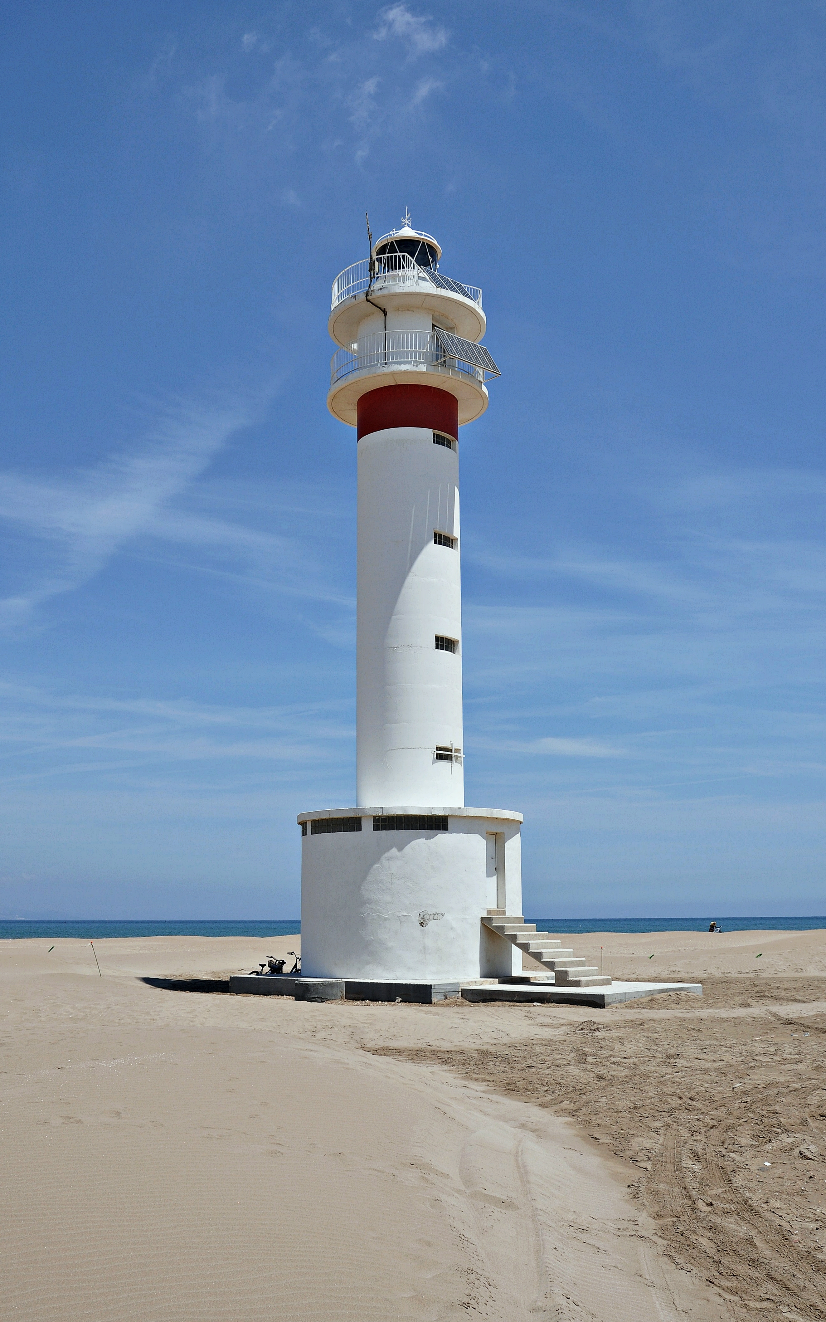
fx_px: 1225
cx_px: 398
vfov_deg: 56.7
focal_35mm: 34
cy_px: 659
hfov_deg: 37.3
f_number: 10
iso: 200
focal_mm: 22
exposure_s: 1/400
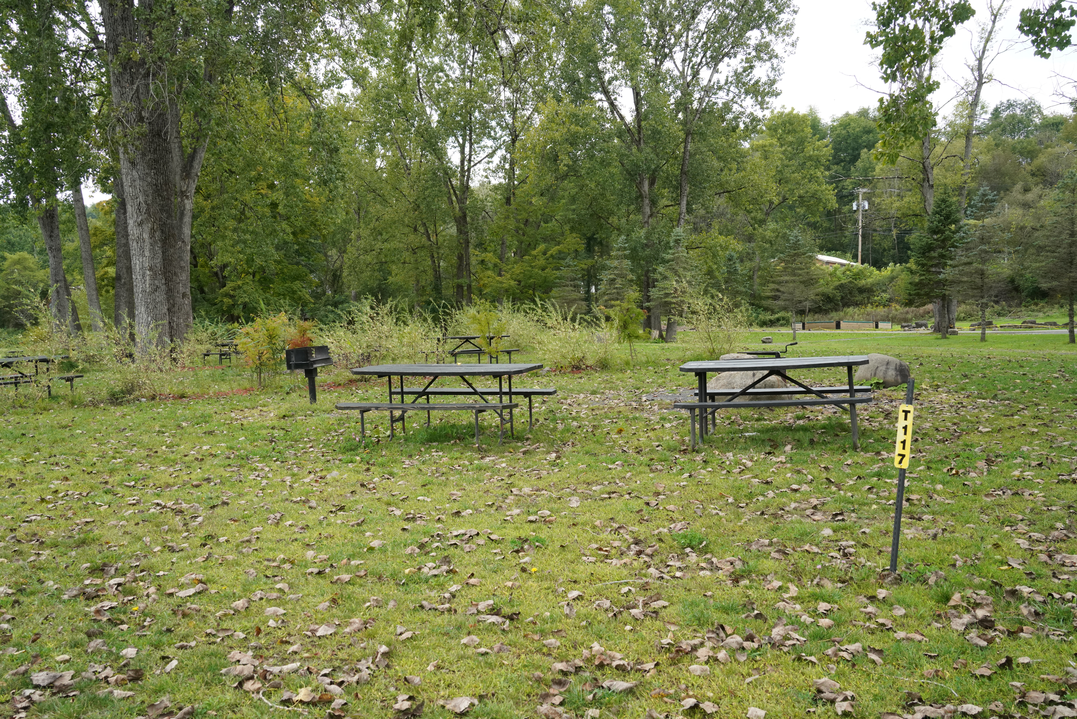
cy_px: 360
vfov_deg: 36.9
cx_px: 538
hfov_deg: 53.1
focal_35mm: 36
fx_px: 1077
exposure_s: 1/250
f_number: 13
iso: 1600
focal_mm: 36
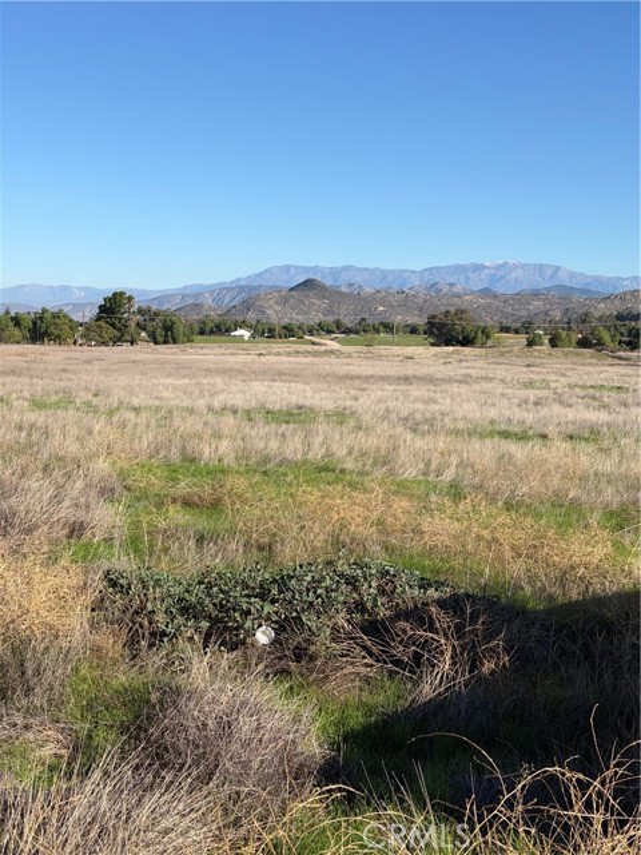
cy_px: 428
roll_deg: -2.2
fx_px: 1185
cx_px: 320
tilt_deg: -2.2
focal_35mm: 48
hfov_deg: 30.3
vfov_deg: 39.7
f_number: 1.78
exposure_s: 1/4878
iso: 64
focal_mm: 6.76
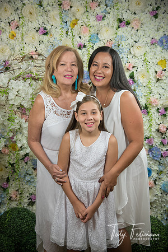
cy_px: 126
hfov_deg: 23.4
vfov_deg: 34.5
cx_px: 84
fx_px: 406
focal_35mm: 58
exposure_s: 1/125
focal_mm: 58
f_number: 5
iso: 1250
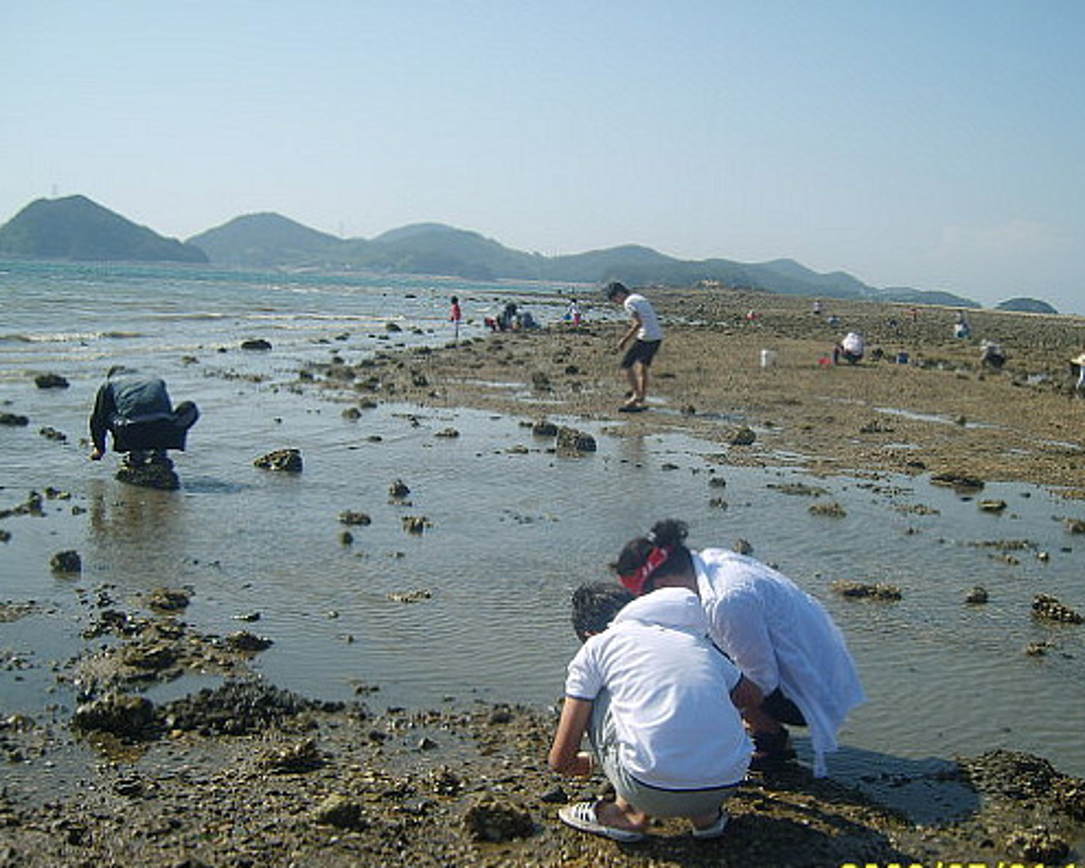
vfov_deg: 37.3
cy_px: 459
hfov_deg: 45.8
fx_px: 1284
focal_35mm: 40
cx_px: 574
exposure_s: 1/250
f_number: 7.1
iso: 50
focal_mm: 7.4
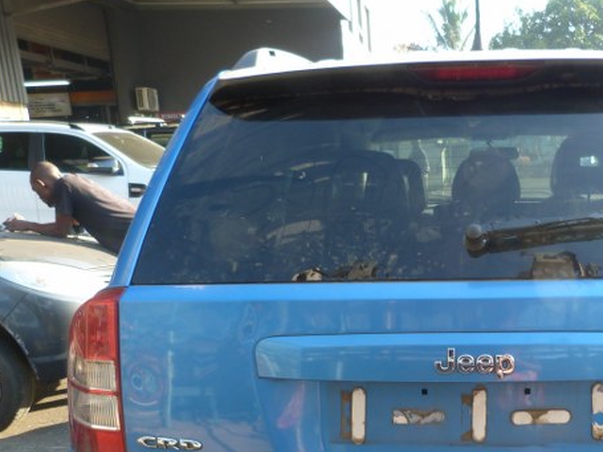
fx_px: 766
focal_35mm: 44
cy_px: 384
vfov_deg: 31.7
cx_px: 460
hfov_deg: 41.6
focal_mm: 4.5
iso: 80
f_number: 2.8
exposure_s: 1/80
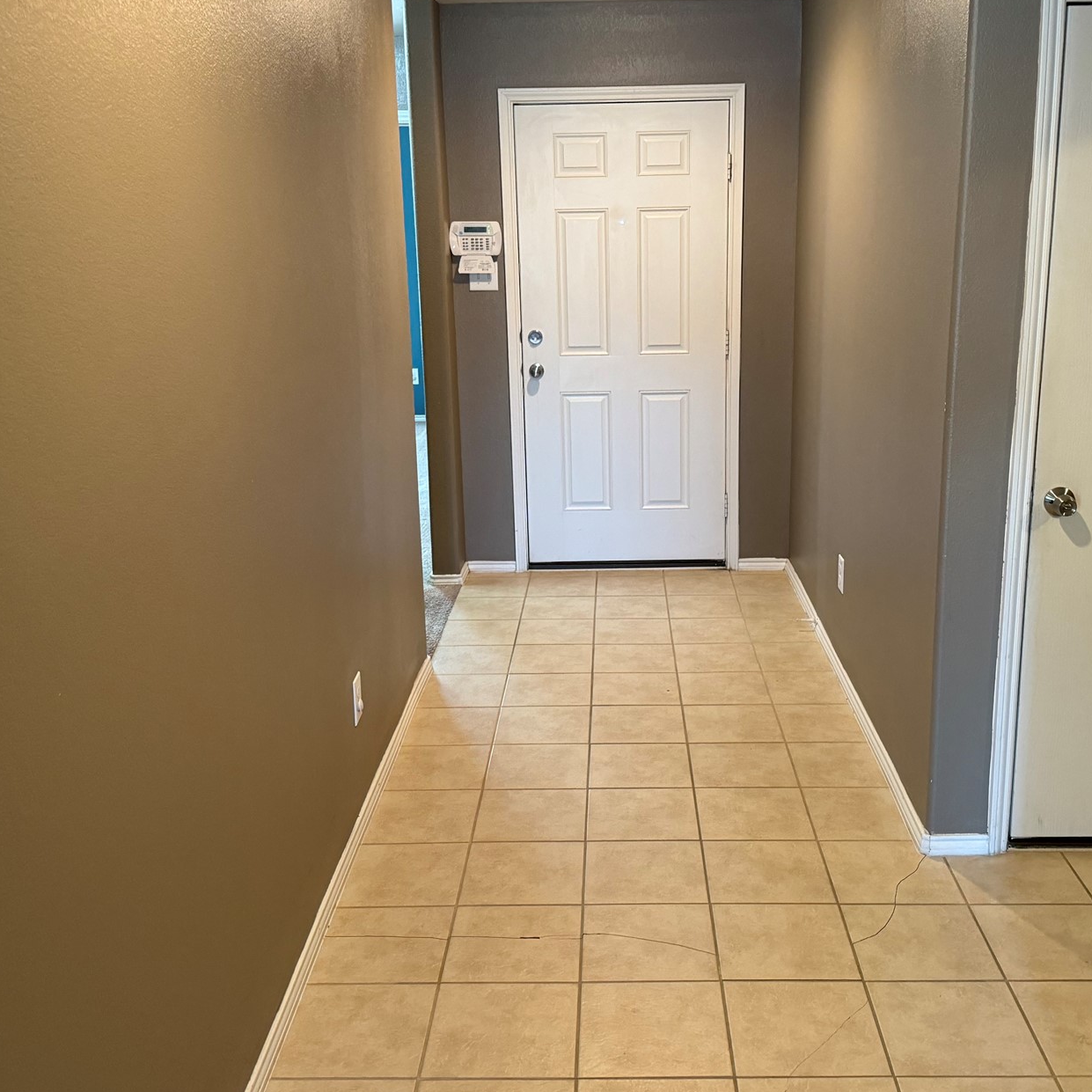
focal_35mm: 35
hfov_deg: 47.2
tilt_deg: -12.5
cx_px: 595
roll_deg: -0.8
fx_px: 1249
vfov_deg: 47.2
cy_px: 510
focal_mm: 6.76
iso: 400
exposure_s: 1/60
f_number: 1.78
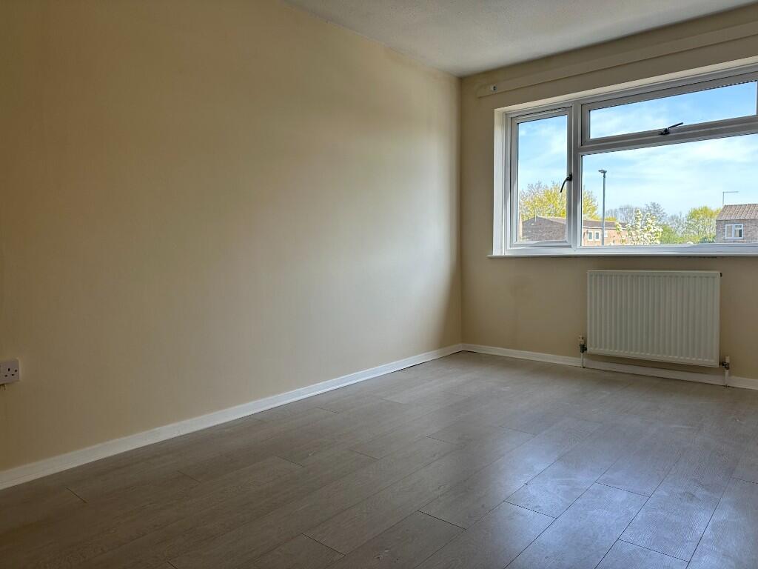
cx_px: 379
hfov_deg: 71.6
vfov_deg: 56.8
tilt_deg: -3.5
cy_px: 284
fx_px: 526
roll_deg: +1.4
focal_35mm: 24
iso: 80
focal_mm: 6.86
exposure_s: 1/384
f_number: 1.78
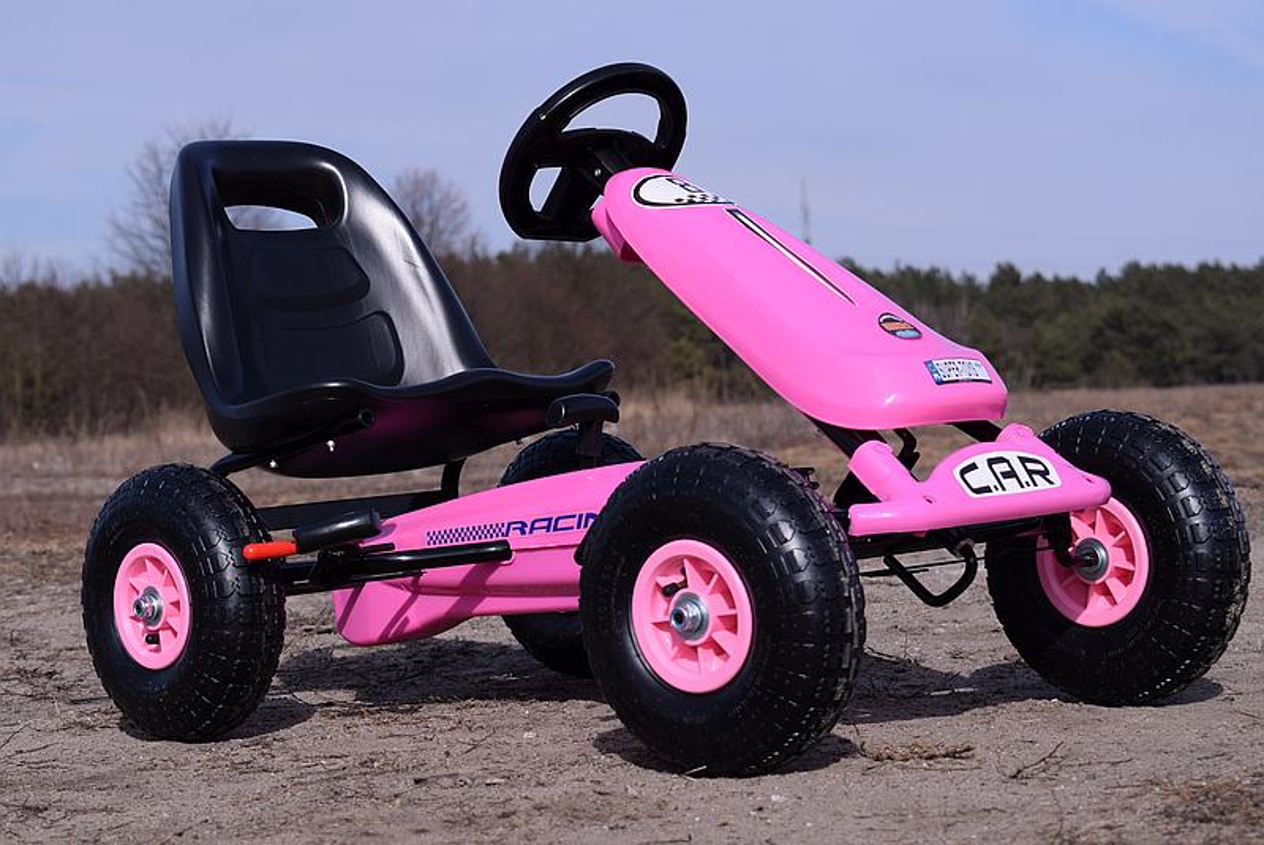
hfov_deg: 24.6
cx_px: 632
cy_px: 422
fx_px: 2899
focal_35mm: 82
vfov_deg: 16.6
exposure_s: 1/2000
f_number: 8
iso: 400
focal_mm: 55
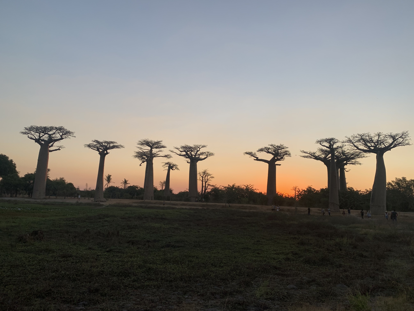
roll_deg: -2.3
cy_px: 156
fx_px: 311
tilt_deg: +8.7
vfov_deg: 53.1
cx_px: 207
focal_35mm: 26
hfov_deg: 67.3
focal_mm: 4.25
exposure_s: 1/945
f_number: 1.8
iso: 25
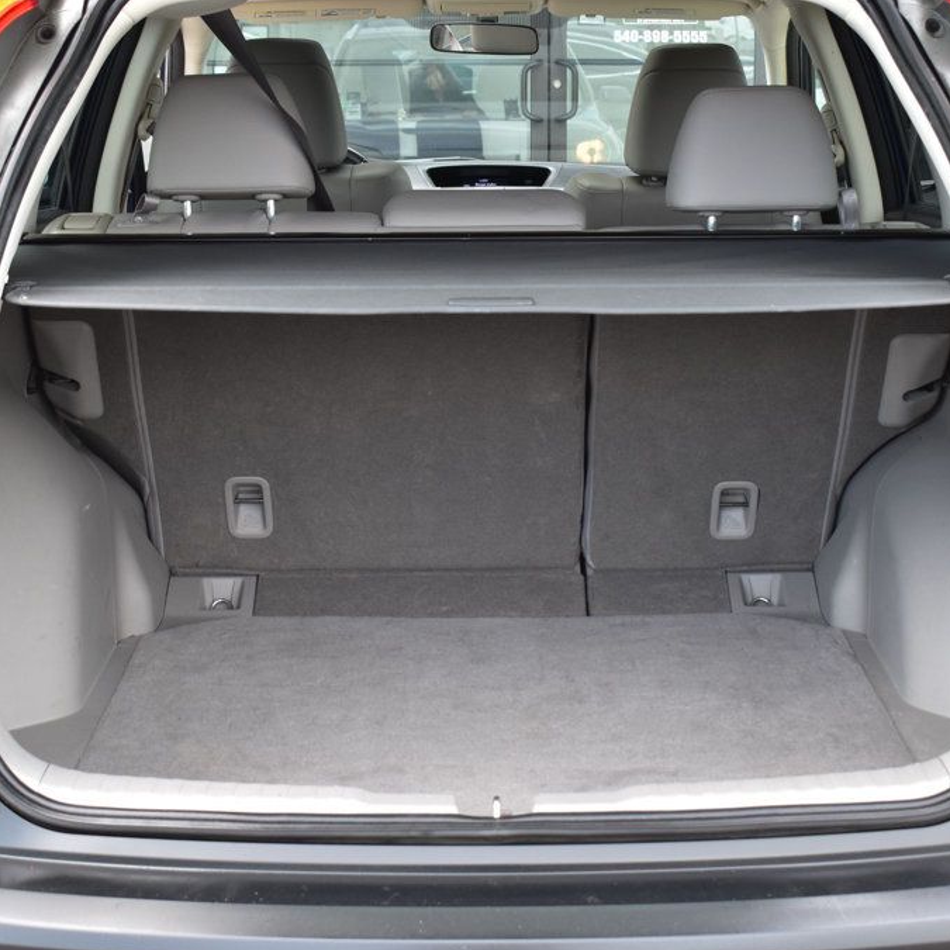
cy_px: 477
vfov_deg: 25.5
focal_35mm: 68
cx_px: 494
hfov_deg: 25.5
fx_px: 2100
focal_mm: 35
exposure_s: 1/80
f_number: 8
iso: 400
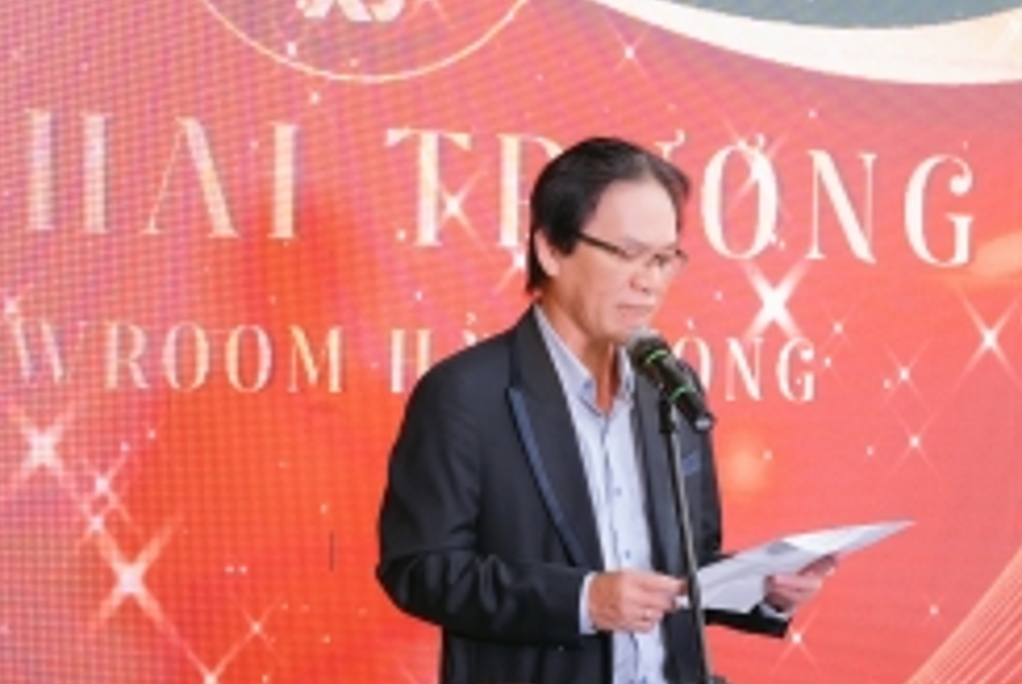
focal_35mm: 122
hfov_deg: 16.6
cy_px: 515
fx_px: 3470
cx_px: 872
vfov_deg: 11.2
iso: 400
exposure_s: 1/125
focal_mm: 45.4
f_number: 2.8
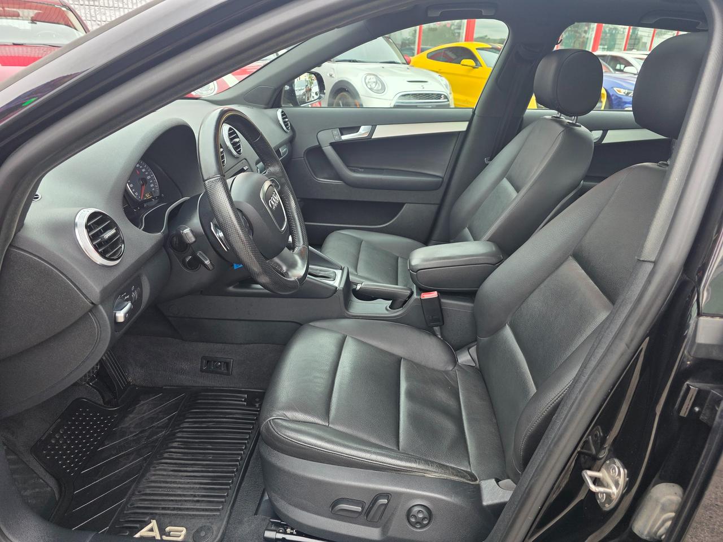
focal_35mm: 23
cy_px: 271
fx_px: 480
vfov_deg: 58.9
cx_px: 362
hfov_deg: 73.9
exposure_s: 1/180
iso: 40
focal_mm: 6.3
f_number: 1.7
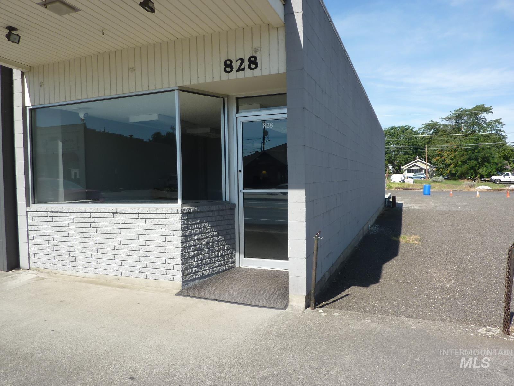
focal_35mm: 25
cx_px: 257
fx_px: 371
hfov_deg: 69.4
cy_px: 193
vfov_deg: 54.9
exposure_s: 1/500
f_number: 4
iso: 80
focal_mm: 4.1
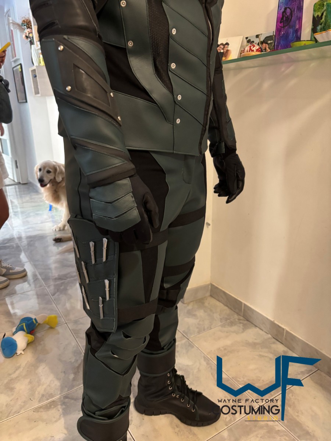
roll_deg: -0.2
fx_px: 331
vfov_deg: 67.3
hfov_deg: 53.1
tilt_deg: -17.7
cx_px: 166
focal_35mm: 26
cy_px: 220
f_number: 1.6
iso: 640
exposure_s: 1/29
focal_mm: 5.96
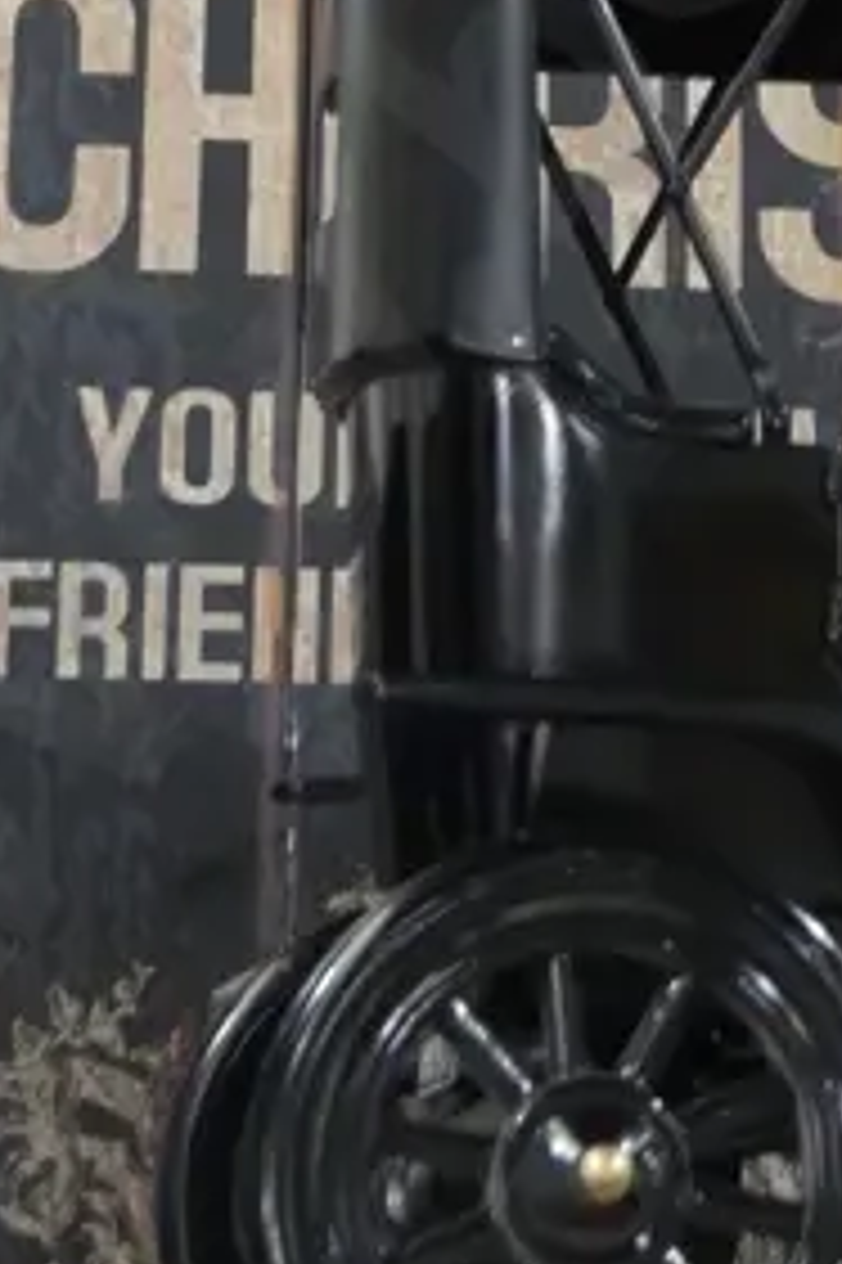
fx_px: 6393
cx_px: 1218
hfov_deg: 7.4
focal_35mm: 182
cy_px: -810
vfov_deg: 10.8
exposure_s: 1/60
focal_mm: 24
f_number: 5.2
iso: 2500
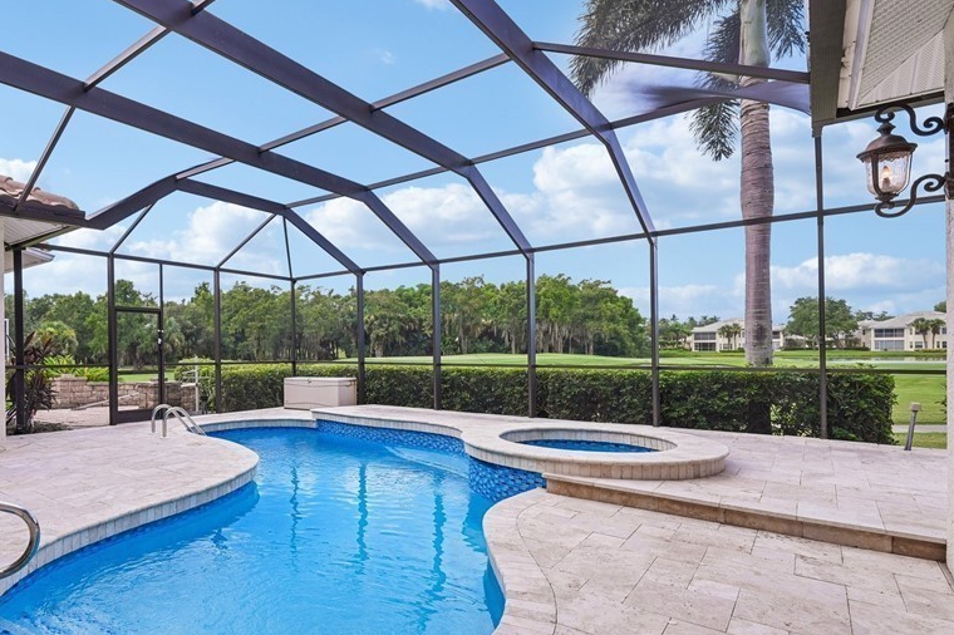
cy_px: 351
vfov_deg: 61.7
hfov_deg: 81.1
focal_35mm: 20
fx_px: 530
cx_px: 316
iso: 50
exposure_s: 1/60
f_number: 8
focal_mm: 14
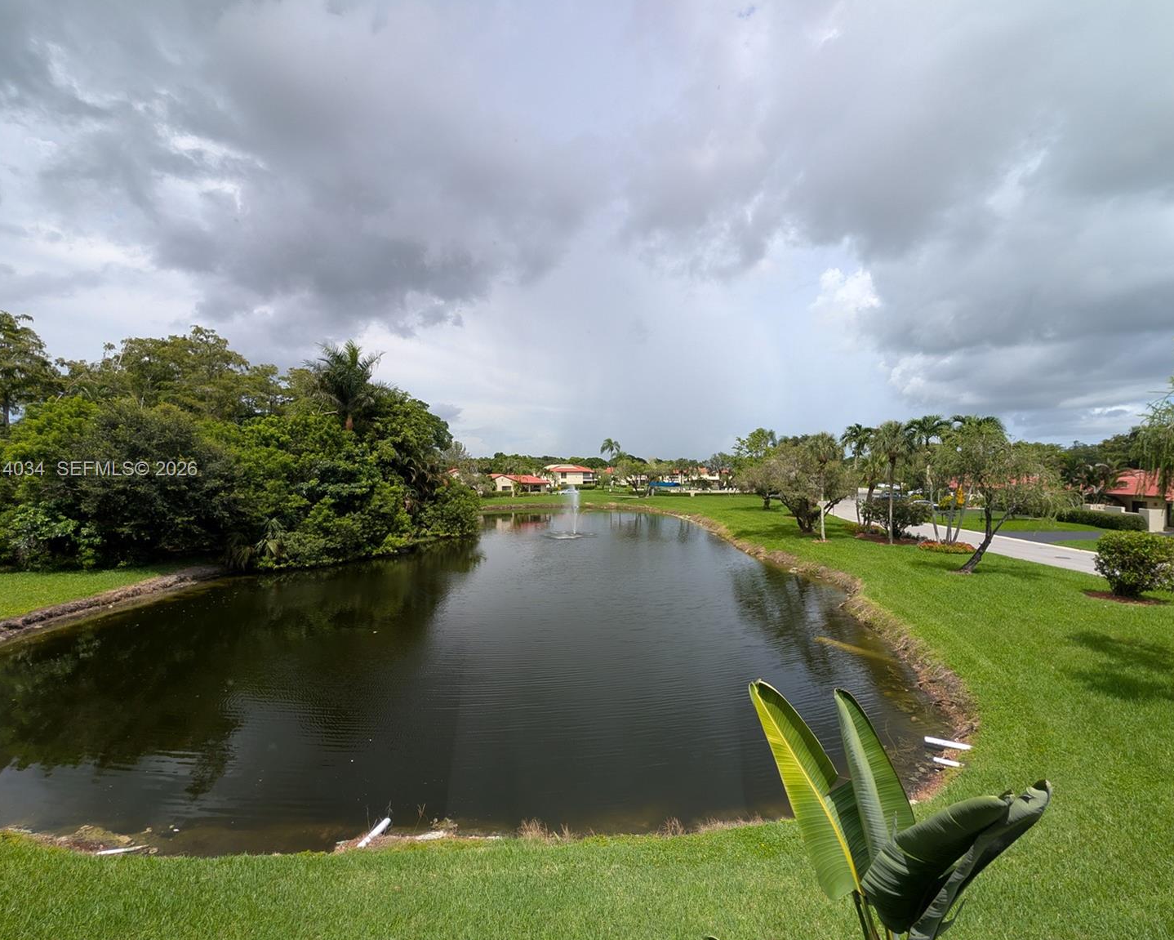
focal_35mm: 13
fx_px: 452
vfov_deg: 92.2
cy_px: 470
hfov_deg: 104.8
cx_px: 594
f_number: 1.7
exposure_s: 1/2882
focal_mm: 2.02
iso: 53
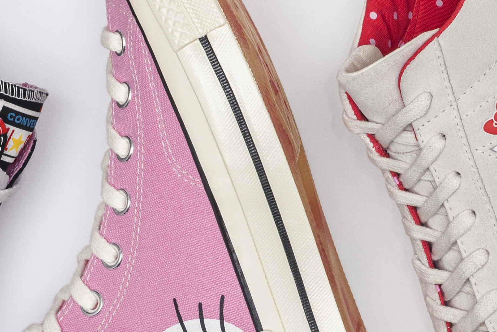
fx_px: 3328
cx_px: 668
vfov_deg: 5.7
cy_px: 201
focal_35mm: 241
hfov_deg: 8.4
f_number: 11
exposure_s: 1/160
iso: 100
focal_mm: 50
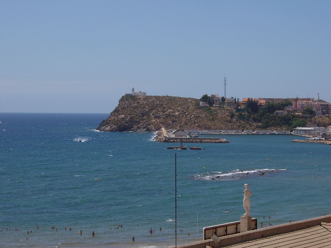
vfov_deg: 21.0
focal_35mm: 70
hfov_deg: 27.8
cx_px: 166
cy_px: 124
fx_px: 669
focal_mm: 18.38
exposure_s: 1/162
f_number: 9.5
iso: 50
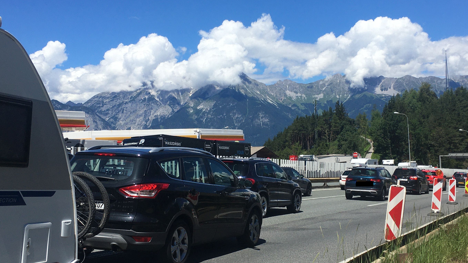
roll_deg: +1.7
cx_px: 251
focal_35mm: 47
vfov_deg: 25.4
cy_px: 129
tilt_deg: +1.3
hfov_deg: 43.7
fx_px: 583
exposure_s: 1/2481
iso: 25
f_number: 2.2
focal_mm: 4.15
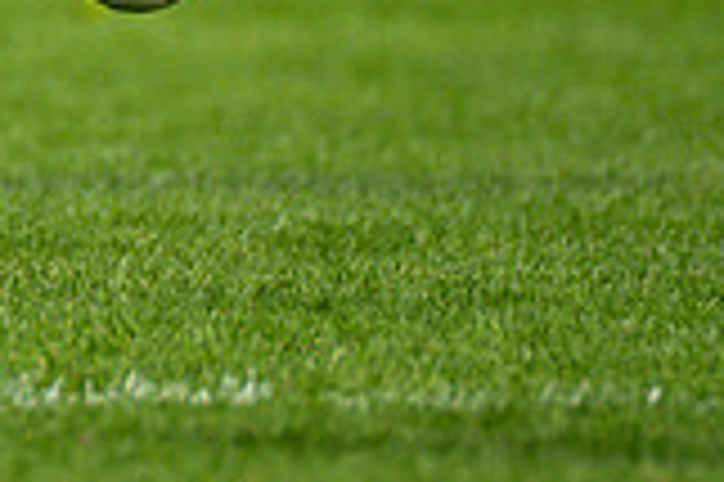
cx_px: -427
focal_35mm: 1617
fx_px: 32486
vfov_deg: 0.8
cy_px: -167
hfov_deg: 1.3
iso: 200
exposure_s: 1/6400
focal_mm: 300
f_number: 2.8
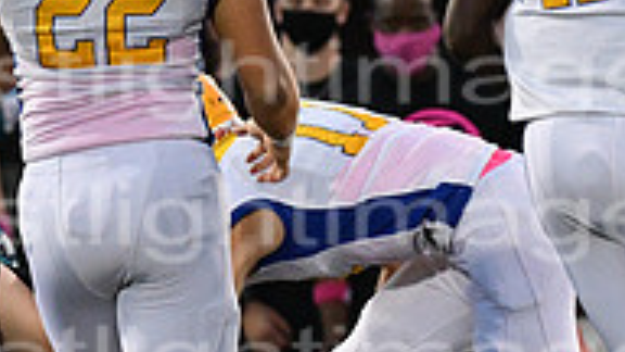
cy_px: 152
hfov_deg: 1.5
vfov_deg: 0.9
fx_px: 23649
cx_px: 277
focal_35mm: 1427
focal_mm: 300
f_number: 5.6
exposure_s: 1/1000
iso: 6400
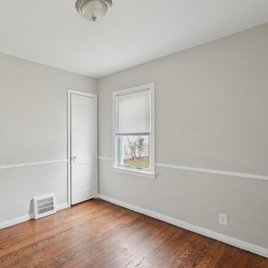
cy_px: 140
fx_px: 175
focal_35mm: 20
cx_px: 82
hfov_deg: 71.8
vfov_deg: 74.8
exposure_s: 1/20
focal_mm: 10
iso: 400
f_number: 8
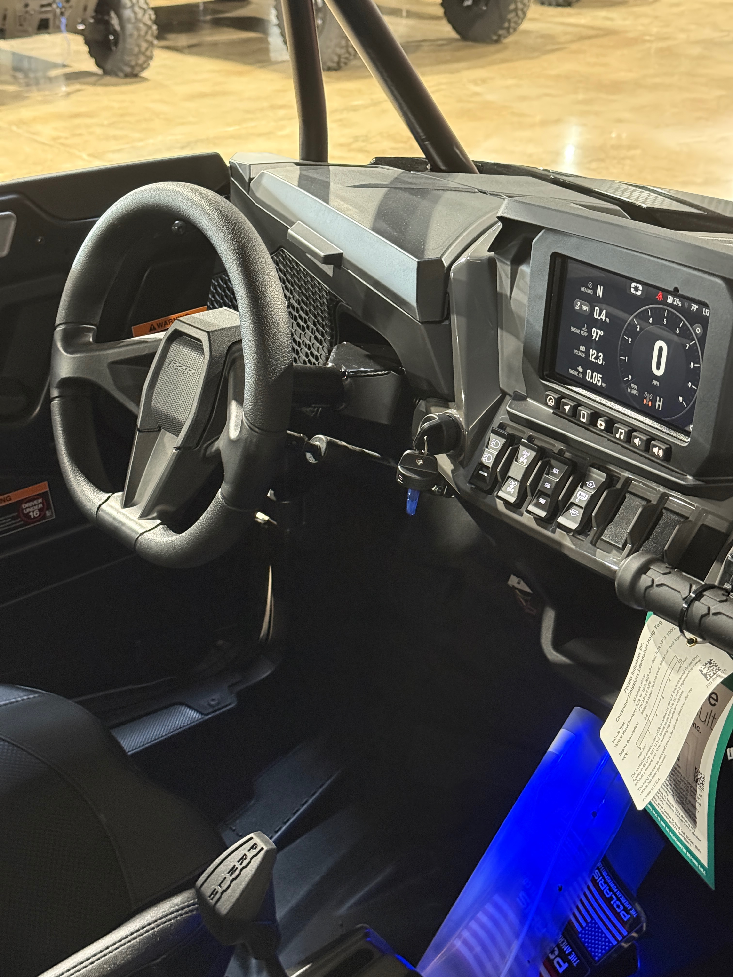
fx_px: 1355
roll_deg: +0.8
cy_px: 488
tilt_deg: -26.0
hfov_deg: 30.3
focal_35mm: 48
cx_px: 366
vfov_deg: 39.7
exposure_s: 1/30
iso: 640
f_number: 1.78
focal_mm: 6.76
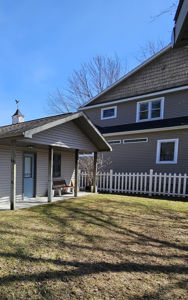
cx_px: -26
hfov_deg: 40.7
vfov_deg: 76.2
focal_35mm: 23
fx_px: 189
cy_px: 181
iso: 50
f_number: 2.2
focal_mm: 2.2
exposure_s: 1/1559
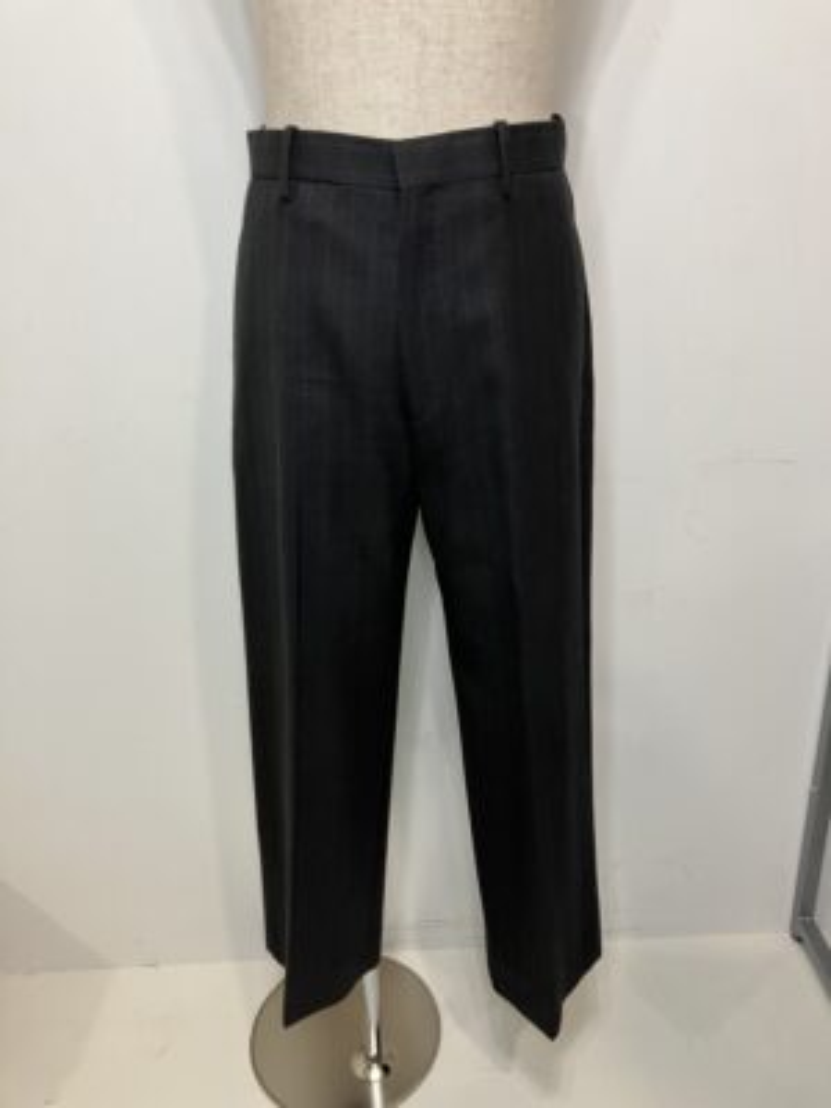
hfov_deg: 49.7
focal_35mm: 28
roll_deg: +2.9
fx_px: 896
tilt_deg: -23.2
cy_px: 554
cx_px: 416
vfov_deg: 63.4
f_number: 1.8
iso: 160
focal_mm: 3.99
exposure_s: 1/50
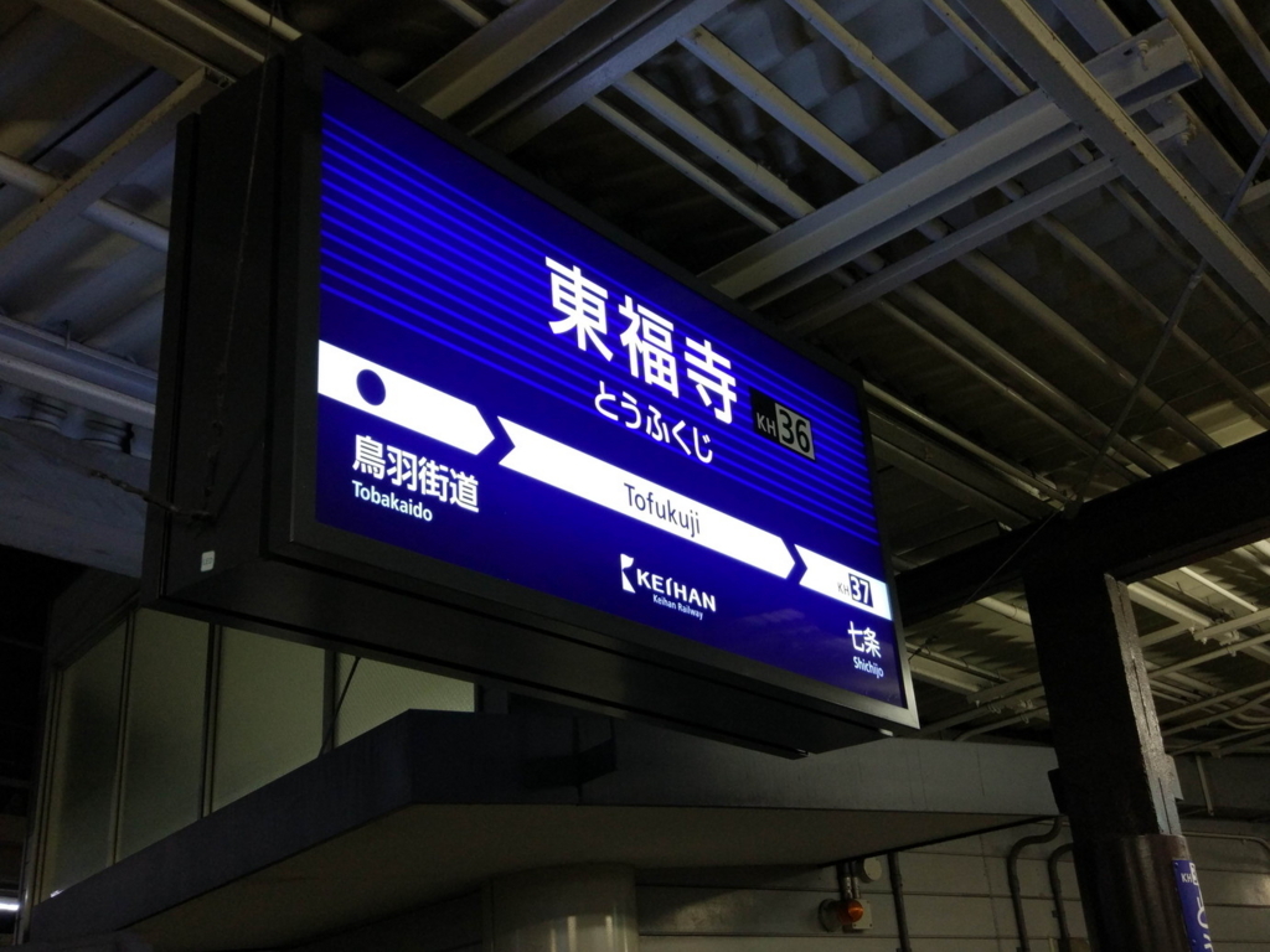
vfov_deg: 49.7
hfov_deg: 63.4
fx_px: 1027
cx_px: 635
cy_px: 476
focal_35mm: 28
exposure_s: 1/33
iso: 225
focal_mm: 4.26
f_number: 2
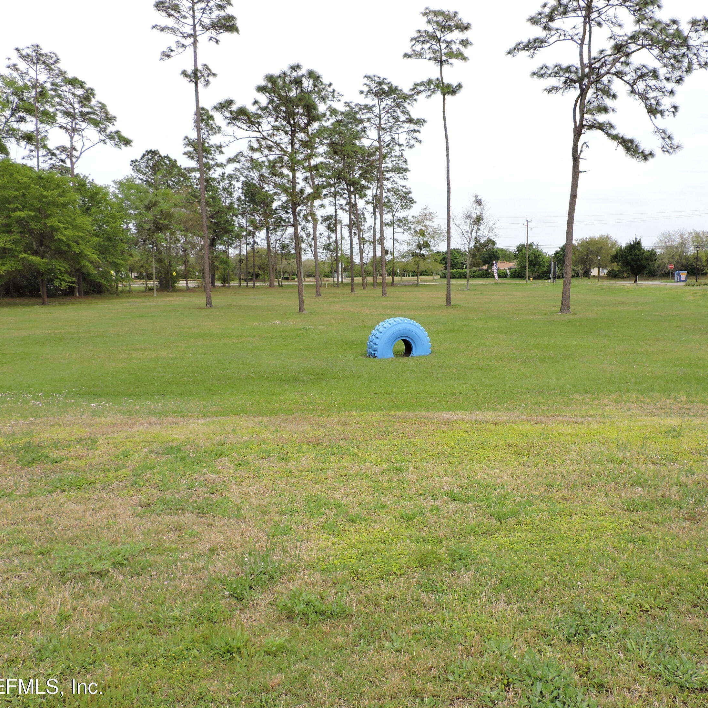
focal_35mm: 29
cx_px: 394
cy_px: 351
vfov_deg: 55.6
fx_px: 671
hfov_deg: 55.5
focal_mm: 4.3
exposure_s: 1/500
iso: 100
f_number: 3.3
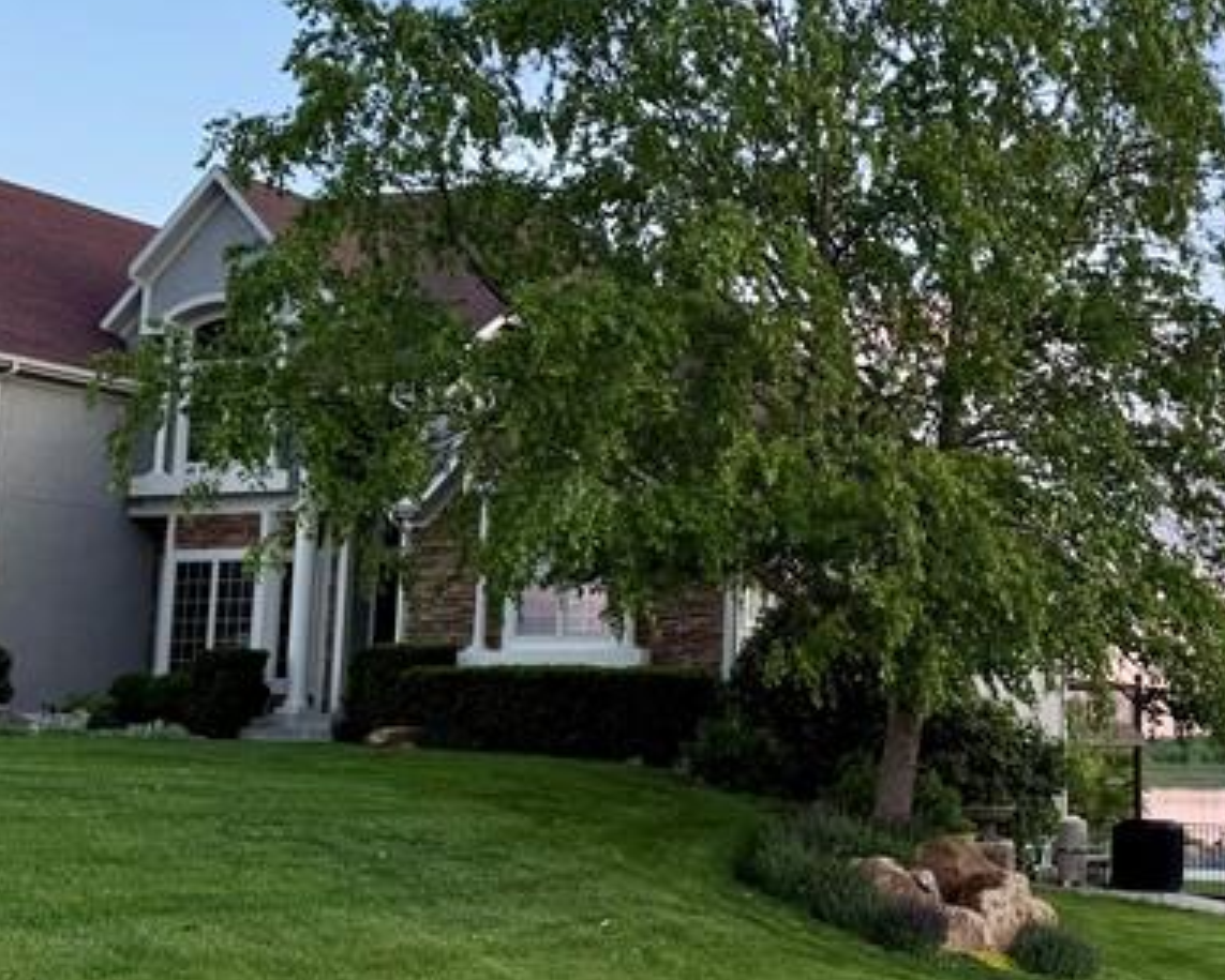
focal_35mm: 63
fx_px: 2285
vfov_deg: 24.2
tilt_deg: +9.7
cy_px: 379
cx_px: 961
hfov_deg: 29.4
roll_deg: -1.0
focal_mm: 6.76
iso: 50
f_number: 1.78
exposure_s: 1/147
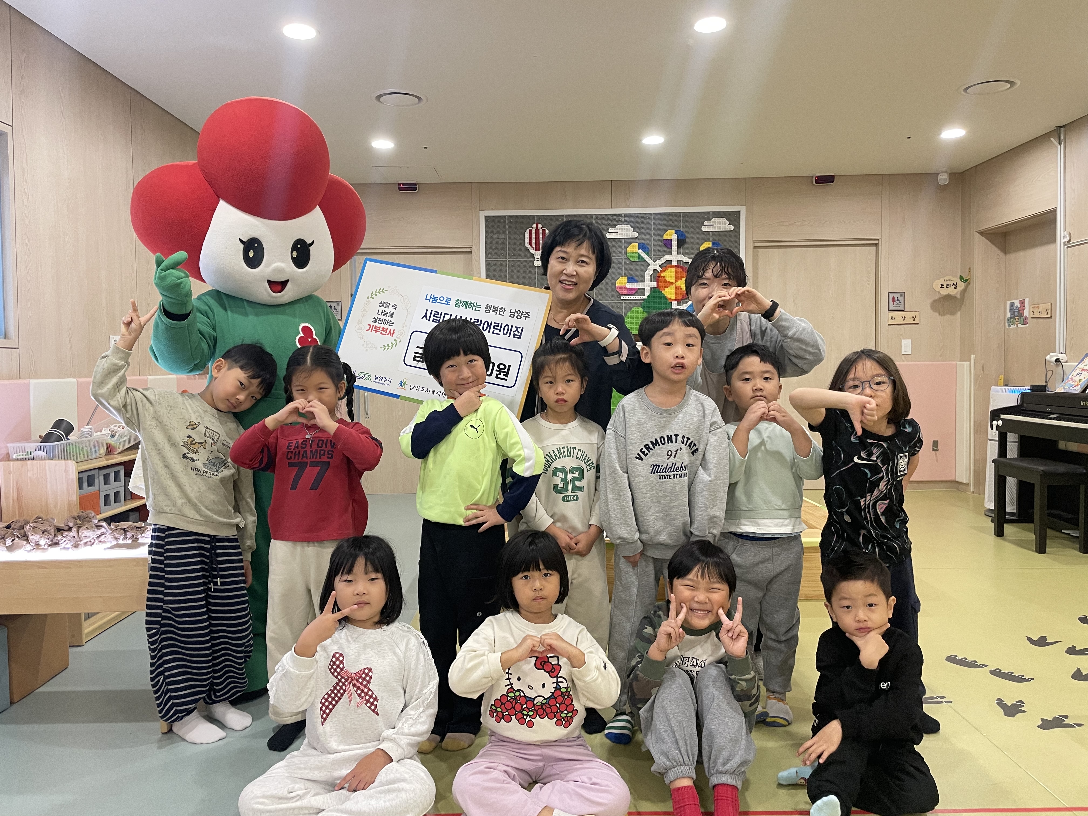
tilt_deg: -2.2
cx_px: 544
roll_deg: +1.4
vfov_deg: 53.1
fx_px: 817
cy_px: 408
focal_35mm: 26
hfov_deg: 67.3
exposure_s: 1/60
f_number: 1.6
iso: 160
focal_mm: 4.2
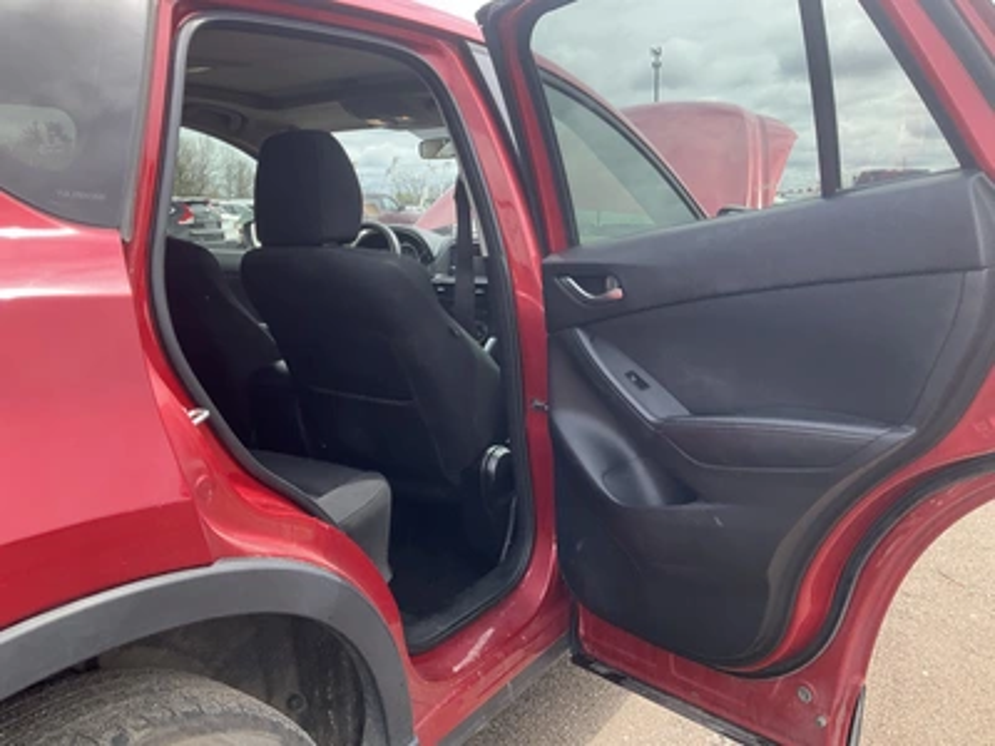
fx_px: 834
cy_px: 373
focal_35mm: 29
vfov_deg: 48.2
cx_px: 498
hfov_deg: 61.7
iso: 25
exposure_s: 1/400
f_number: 1.8
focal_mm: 3
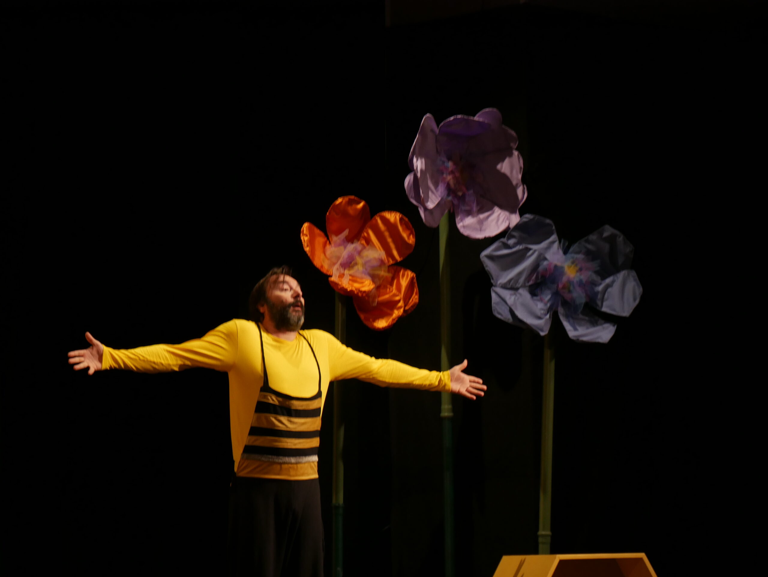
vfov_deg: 12.4
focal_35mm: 120
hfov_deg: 16.4
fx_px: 2663
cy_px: 288
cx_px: 384
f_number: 5.6
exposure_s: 1/60
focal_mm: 60
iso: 800
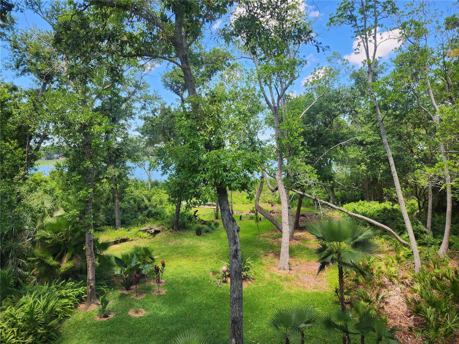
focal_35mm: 23
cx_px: 230
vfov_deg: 58.9
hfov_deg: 73.9
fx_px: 305
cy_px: 172
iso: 12
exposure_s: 1/180
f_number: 1.8
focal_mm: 6.4
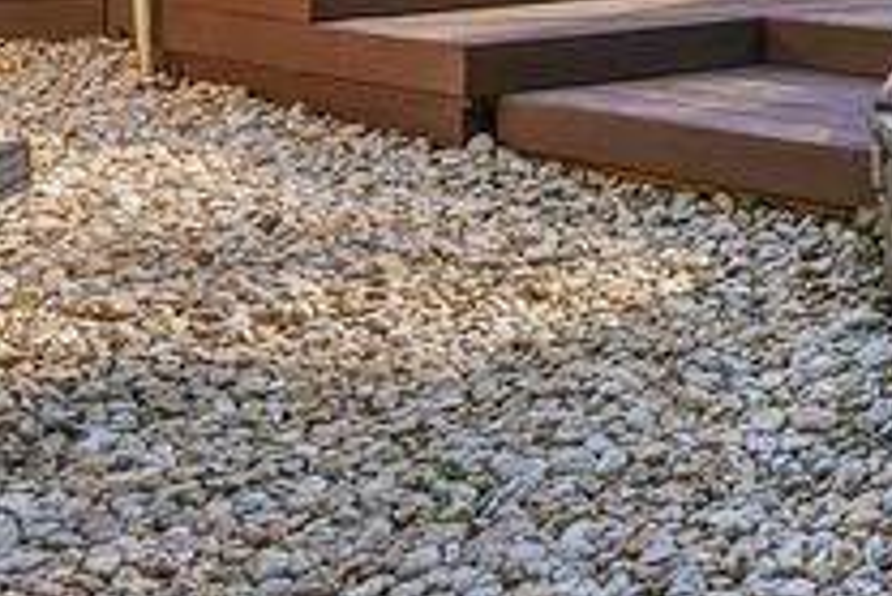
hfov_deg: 21.7
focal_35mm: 69
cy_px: -328
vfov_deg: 17.5
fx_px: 1711
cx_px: 1501
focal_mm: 14
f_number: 7.1
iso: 320
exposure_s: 1/125
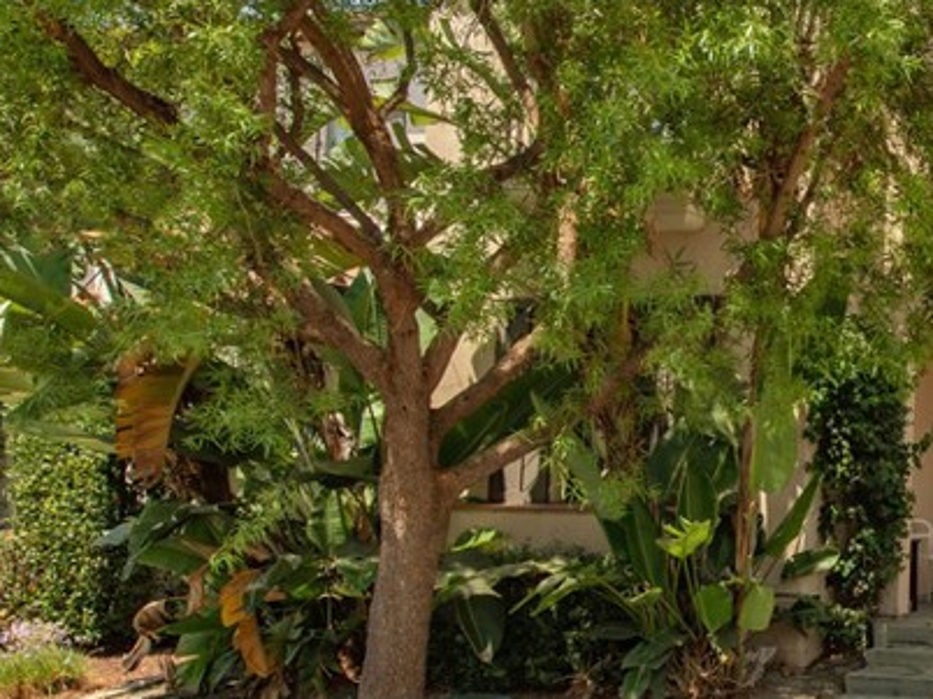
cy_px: 308
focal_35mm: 49
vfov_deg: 29.6
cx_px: 1165
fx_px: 1320
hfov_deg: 31.5
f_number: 9
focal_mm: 20
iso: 100
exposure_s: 1/200
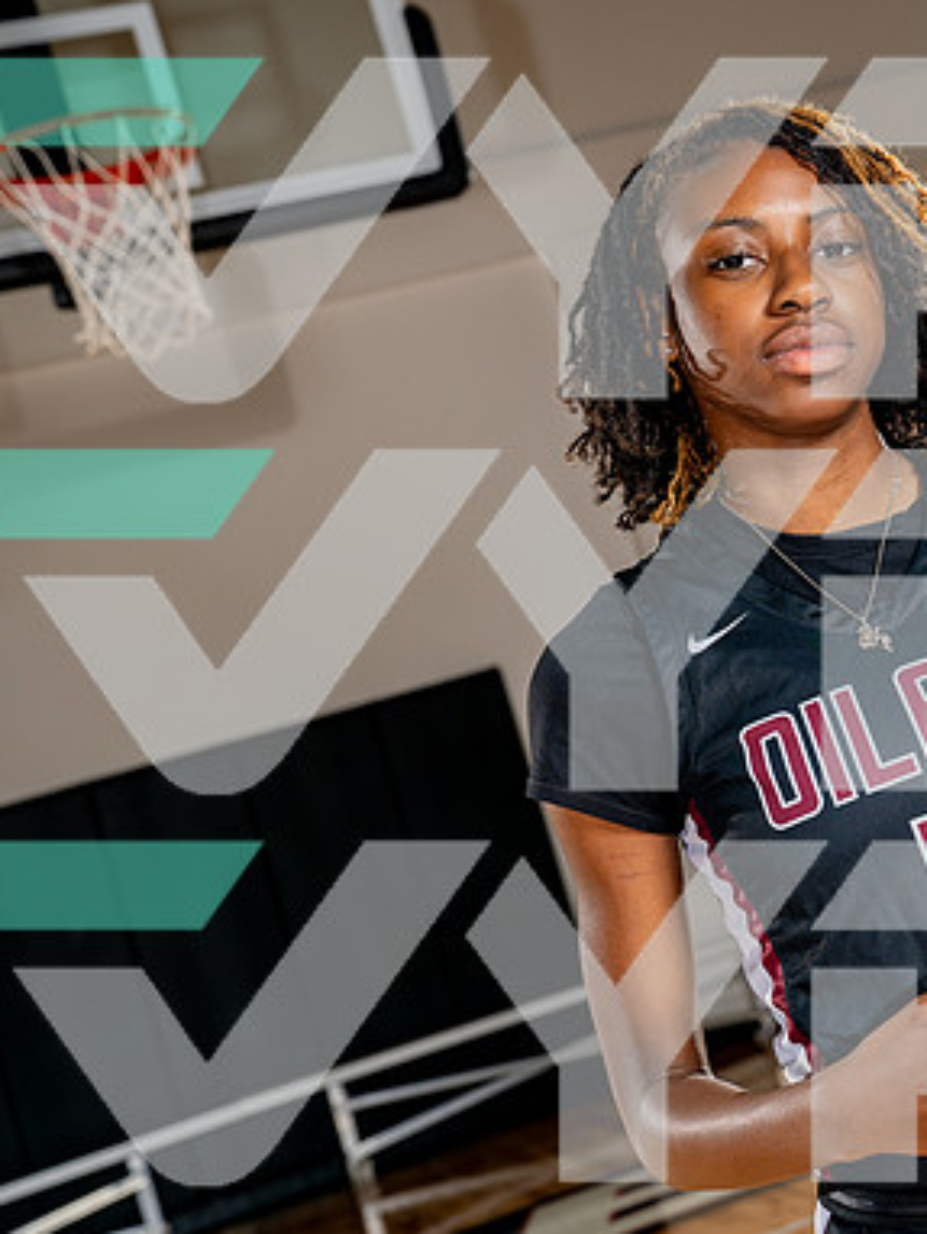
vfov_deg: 27.8
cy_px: 622
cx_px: 759
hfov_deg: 20.8
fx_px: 2497
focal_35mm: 70
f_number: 5.6
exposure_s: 1/250
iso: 200
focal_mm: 48
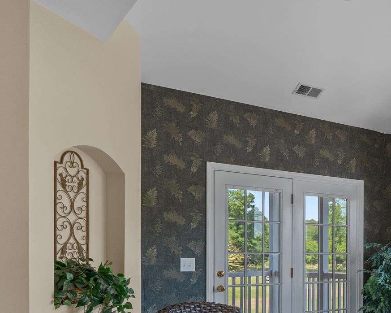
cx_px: 461
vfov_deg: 33.4
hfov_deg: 34.8
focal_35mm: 43
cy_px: 268
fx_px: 497
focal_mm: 16
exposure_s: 1/15
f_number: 8
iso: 800
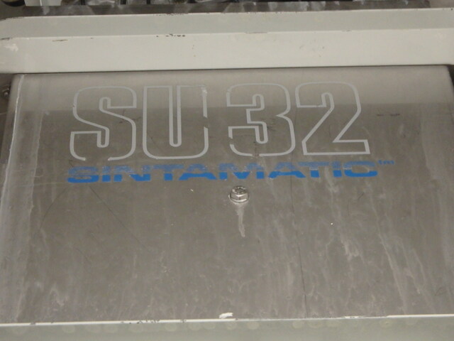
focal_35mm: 105
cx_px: 227
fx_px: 1377
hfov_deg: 18.7
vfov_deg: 14.1
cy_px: 170
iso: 800
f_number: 5.7
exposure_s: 1/30
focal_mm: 18.7
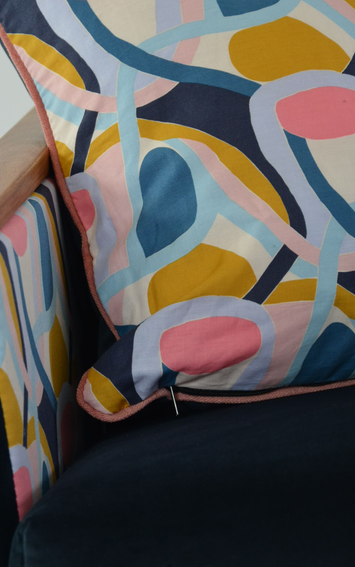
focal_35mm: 179
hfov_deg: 7.3
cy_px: 201
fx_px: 2766
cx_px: 112
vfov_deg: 11.7
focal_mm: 85
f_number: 5.6
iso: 800
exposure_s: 1/200
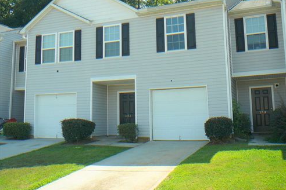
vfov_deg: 35.9
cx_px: 144
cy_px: 94
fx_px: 294
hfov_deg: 51.9
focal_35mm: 37
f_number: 2.8
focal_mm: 5.2
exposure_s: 1/640
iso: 80
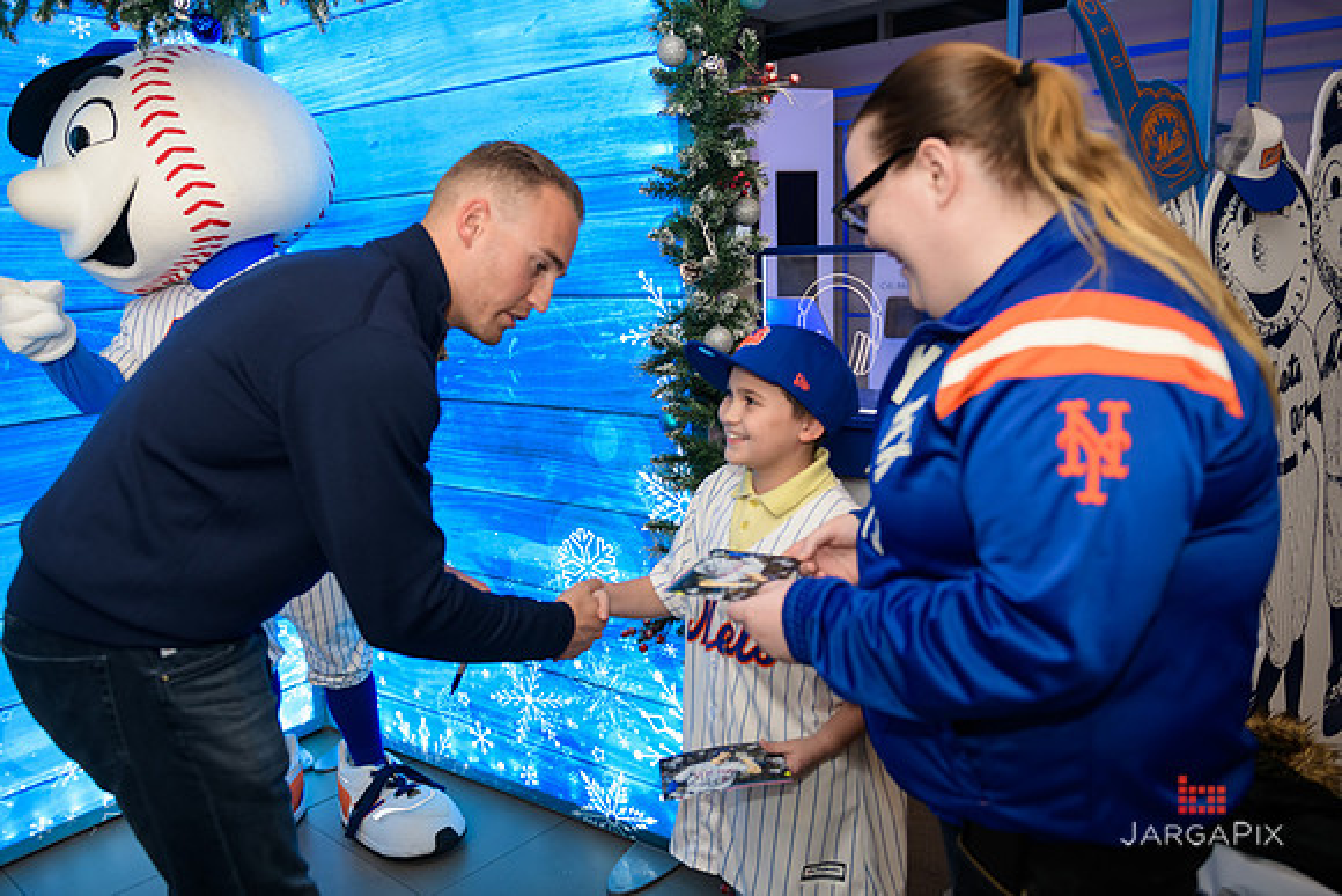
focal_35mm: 28
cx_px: 671
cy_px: 448
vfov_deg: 46.4
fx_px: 1044
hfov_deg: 65.5
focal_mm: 28
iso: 400
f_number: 3.2
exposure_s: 1/125
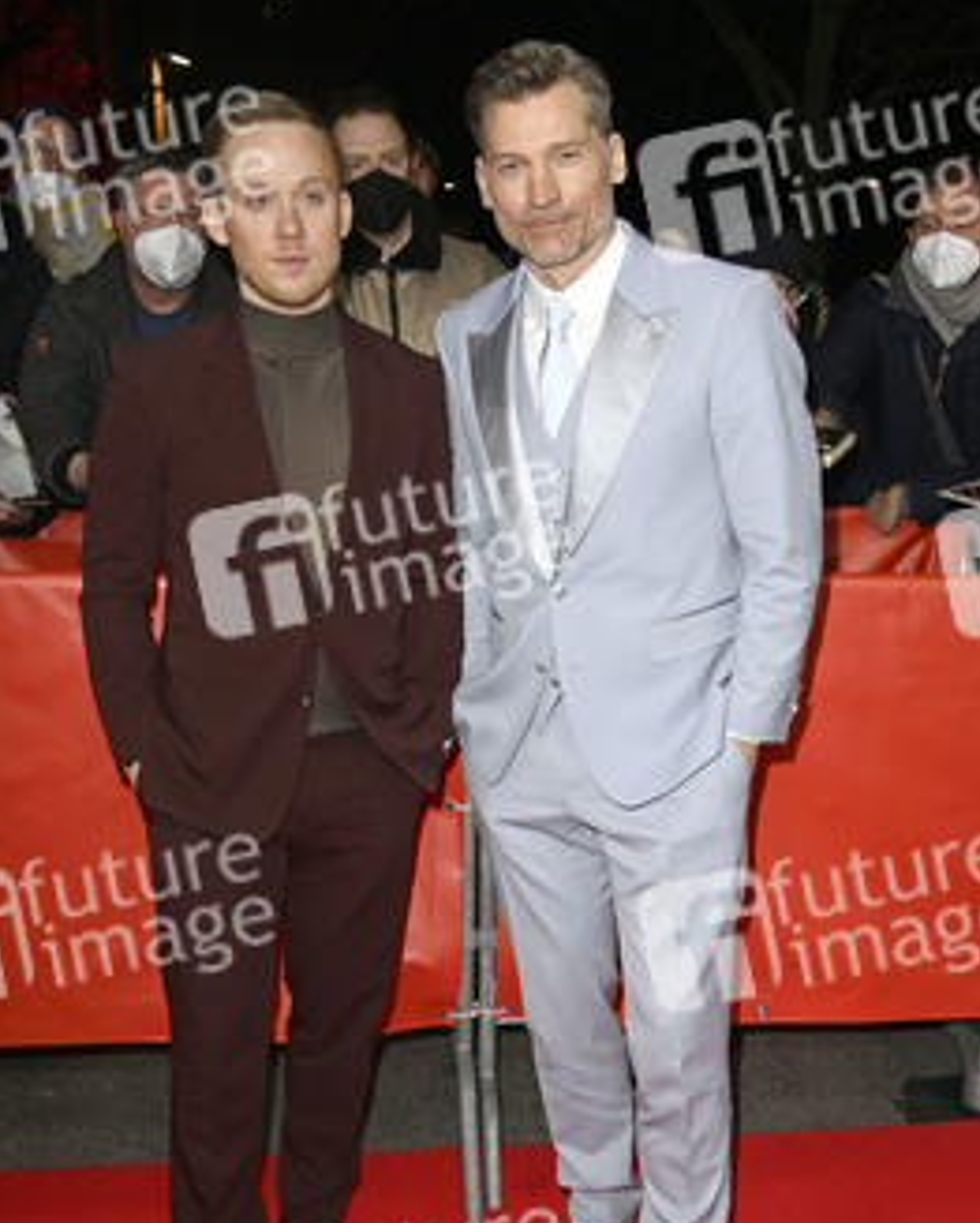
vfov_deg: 46.5
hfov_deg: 38.3
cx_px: 490
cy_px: 737
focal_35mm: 39
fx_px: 1413
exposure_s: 1/250
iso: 640
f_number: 5.6
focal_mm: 34
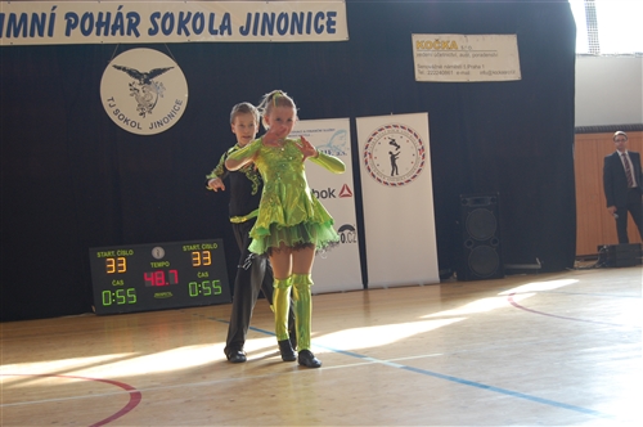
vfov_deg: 23.7
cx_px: 322
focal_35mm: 57
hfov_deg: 35.1
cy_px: 214
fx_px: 1017
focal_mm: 38
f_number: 5.6
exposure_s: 1/125
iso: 400
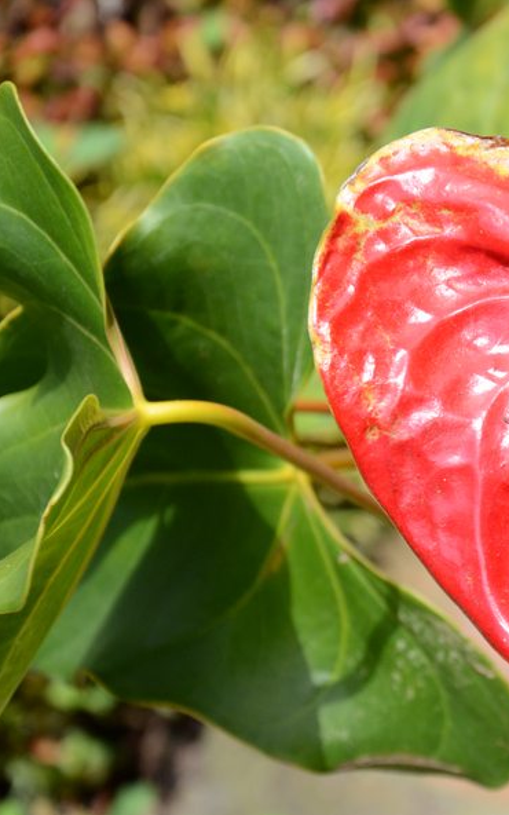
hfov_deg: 8.5
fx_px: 3396
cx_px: 614
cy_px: 409
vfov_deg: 13.7
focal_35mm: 153
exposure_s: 1/800
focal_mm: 66
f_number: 7.1
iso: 800
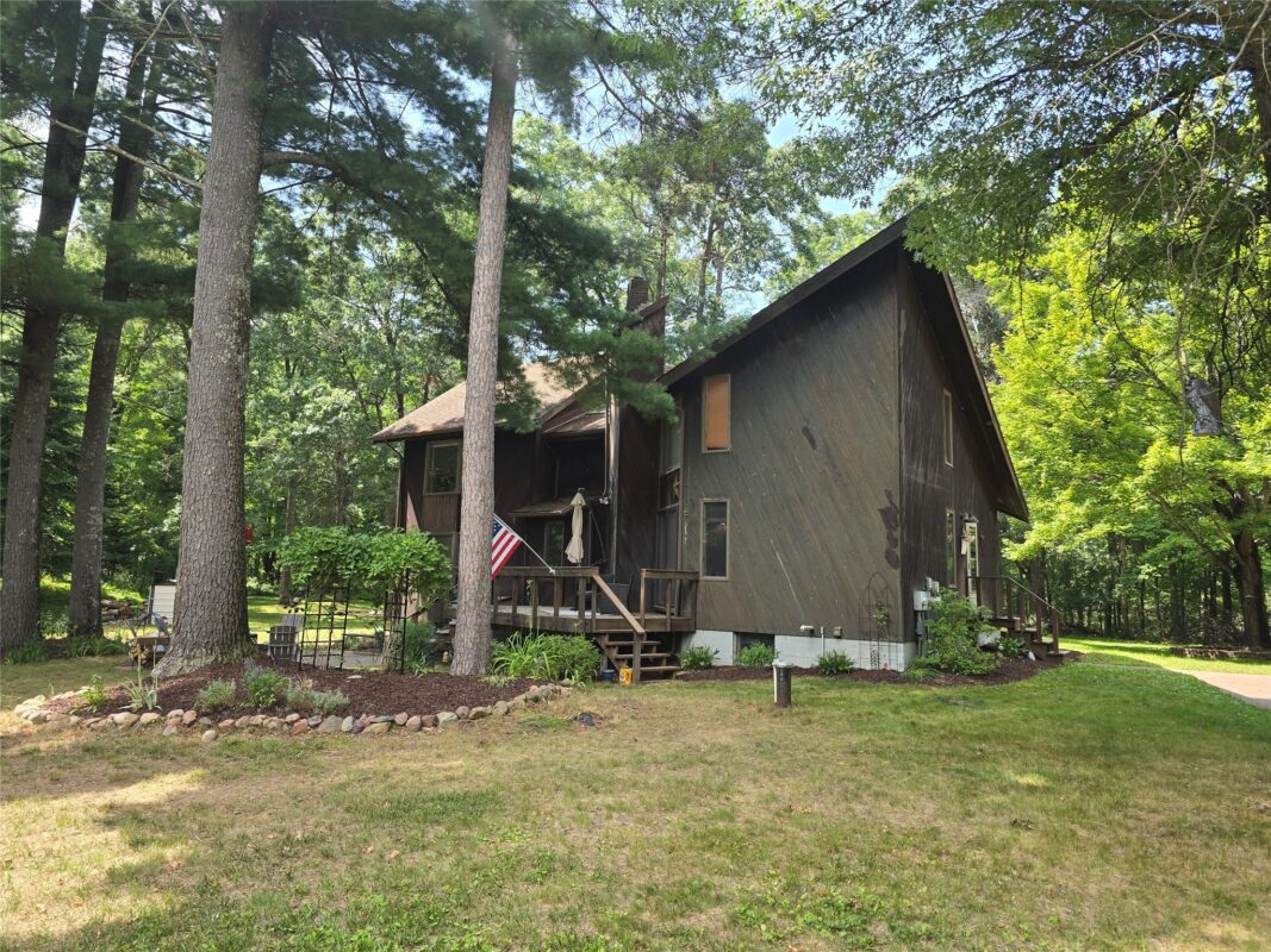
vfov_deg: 58.9
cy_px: 476
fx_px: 844
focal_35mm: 23
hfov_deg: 73.9
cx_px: 636
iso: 16
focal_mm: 6.3
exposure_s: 1/180
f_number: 1.7
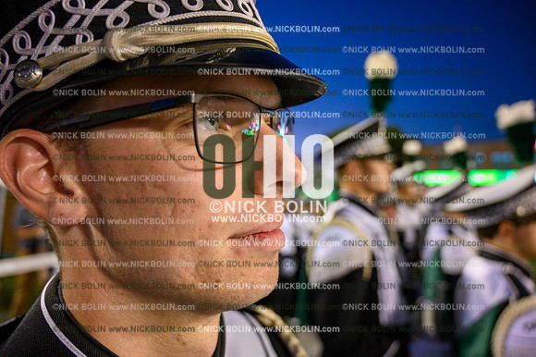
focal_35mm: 24
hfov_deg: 73.8
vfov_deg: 53.1
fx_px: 357
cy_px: 178
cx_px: 268
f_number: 4
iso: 2000
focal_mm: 24
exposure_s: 1/200
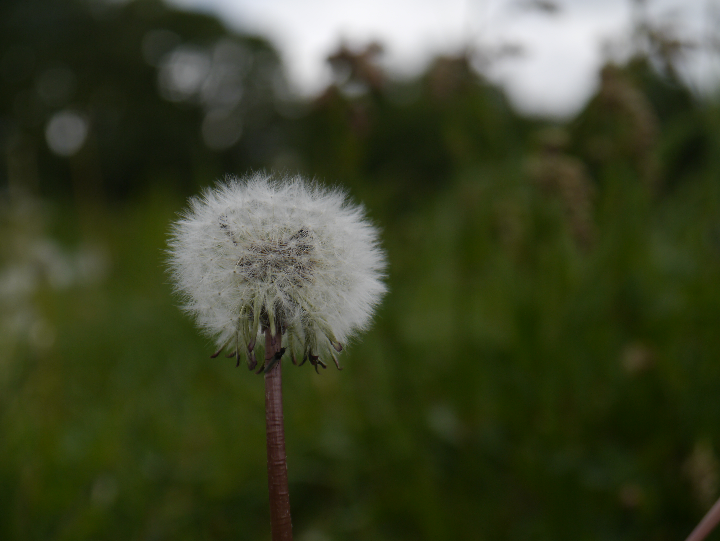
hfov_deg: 23.3
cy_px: 270
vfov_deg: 17.6
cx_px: 360
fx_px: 1748
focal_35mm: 84
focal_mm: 42
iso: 160
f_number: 5.6
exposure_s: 1/500
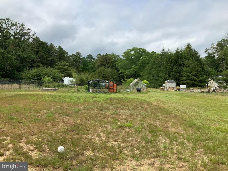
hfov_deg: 61.7
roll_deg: -0.3
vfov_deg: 48.2
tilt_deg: +0.3
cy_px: 86
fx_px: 191
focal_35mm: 29
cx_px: 114
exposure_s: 1/2227
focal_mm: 3
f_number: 1.8
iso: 20
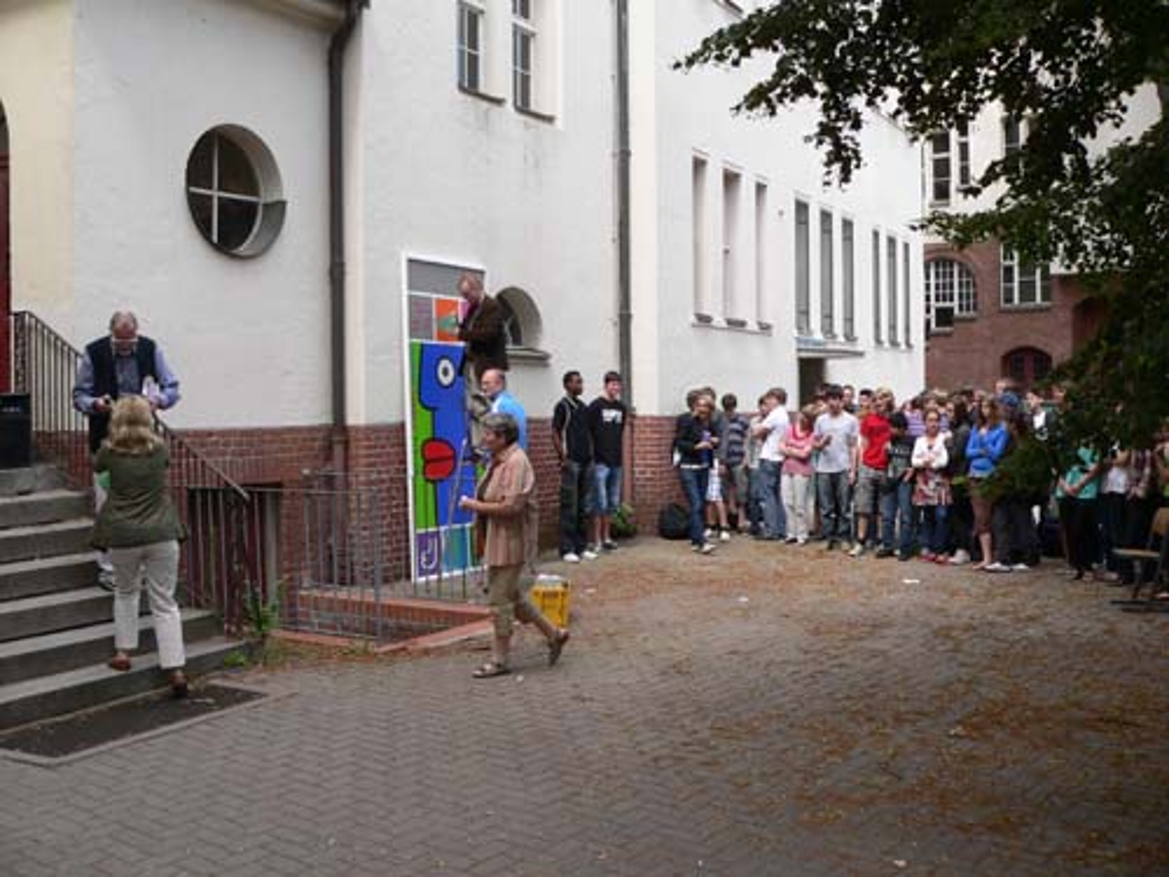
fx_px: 1216
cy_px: 438
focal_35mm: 36
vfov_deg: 39.7
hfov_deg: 51.4
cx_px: 584
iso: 80
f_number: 4
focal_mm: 6
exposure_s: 1/200
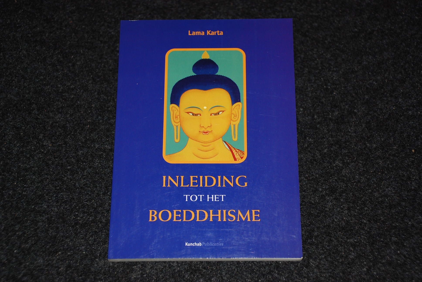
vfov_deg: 19.0
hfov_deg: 28.0
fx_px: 845
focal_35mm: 72
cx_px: 211
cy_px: 141
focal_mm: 48
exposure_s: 1/60
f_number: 4.8
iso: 200
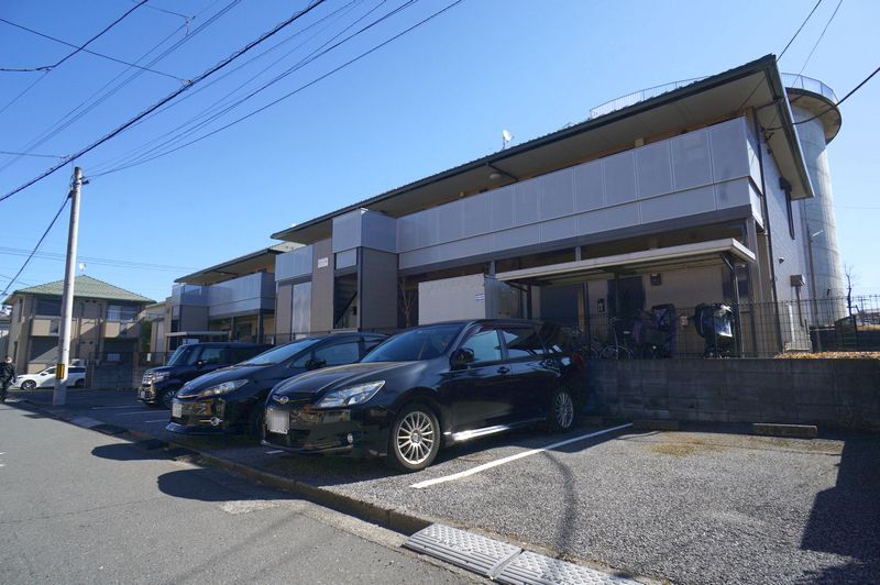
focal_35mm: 24
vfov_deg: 53.1
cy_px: 292
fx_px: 586
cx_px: 440
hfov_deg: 73.8
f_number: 10
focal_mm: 16
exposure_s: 1/125
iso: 100
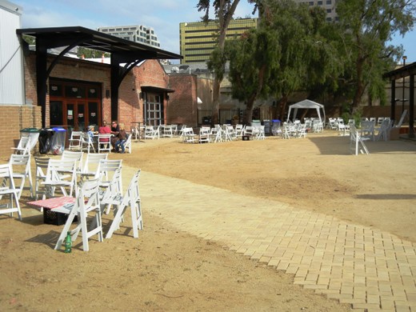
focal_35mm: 45
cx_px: 208
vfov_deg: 32.2
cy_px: 156
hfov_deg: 42.1
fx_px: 541
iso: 160
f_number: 7.6
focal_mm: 8.1
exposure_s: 1/351
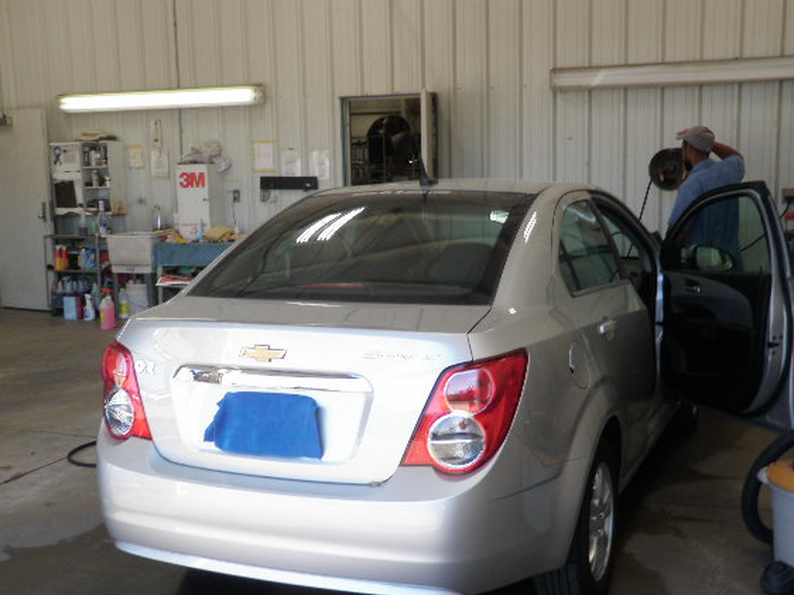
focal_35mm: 41
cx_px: 397
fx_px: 940
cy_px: 331
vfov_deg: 35.1
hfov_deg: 45.8
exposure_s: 1/50
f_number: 4.1
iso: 50
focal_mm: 6.53
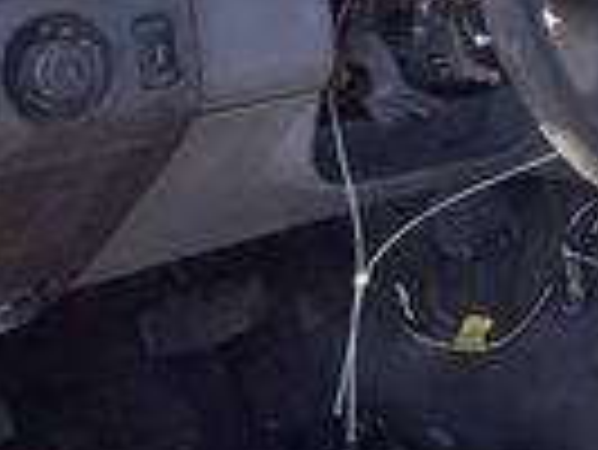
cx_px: 890
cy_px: 76
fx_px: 1504
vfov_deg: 16.8
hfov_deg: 19.6
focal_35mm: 87
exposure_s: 1/183
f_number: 1.8
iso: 20
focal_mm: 3
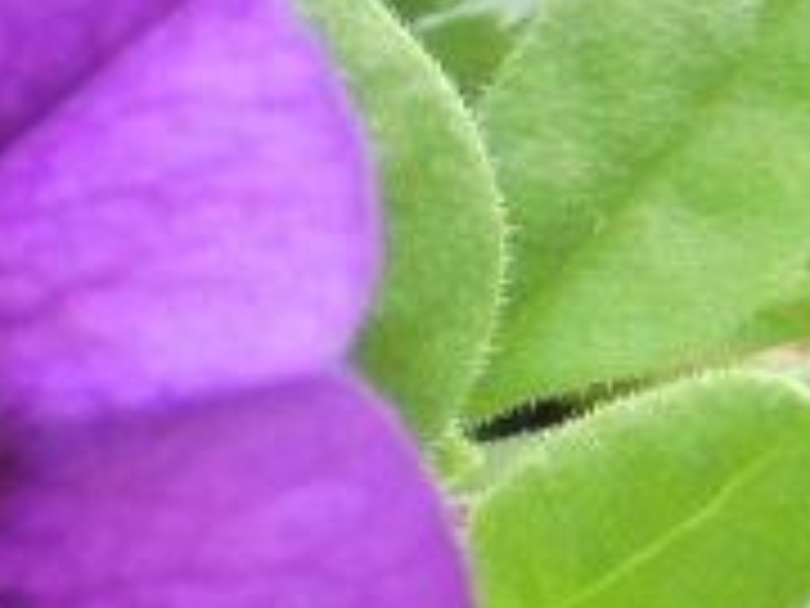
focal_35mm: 72
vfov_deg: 20.3
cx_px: -313
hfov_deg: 23.2
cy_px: 423
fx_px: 1685
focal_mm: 4.3
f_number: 3.4
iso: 100
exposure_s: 1/125
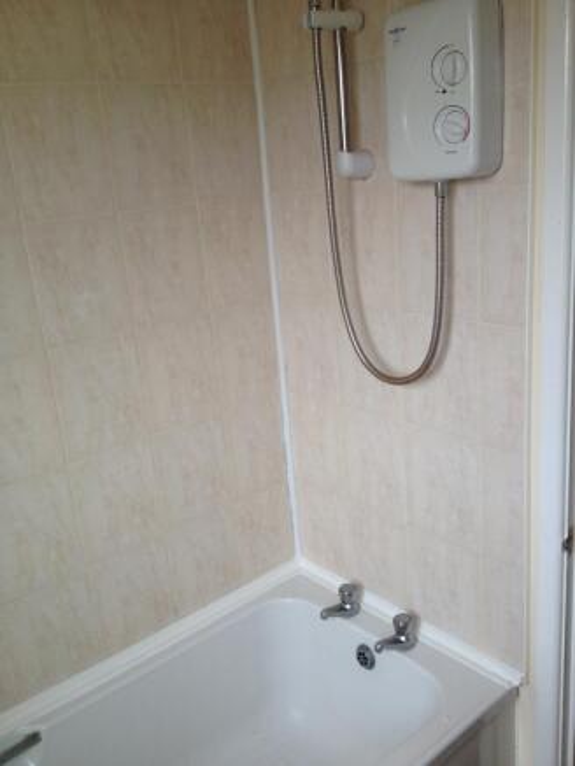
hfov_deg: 40.7
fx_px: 775
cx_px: 288
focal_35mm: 35
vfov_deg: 52.6
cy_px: 383
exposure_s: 1/60
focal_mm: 4.28
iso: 50
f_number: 2.4
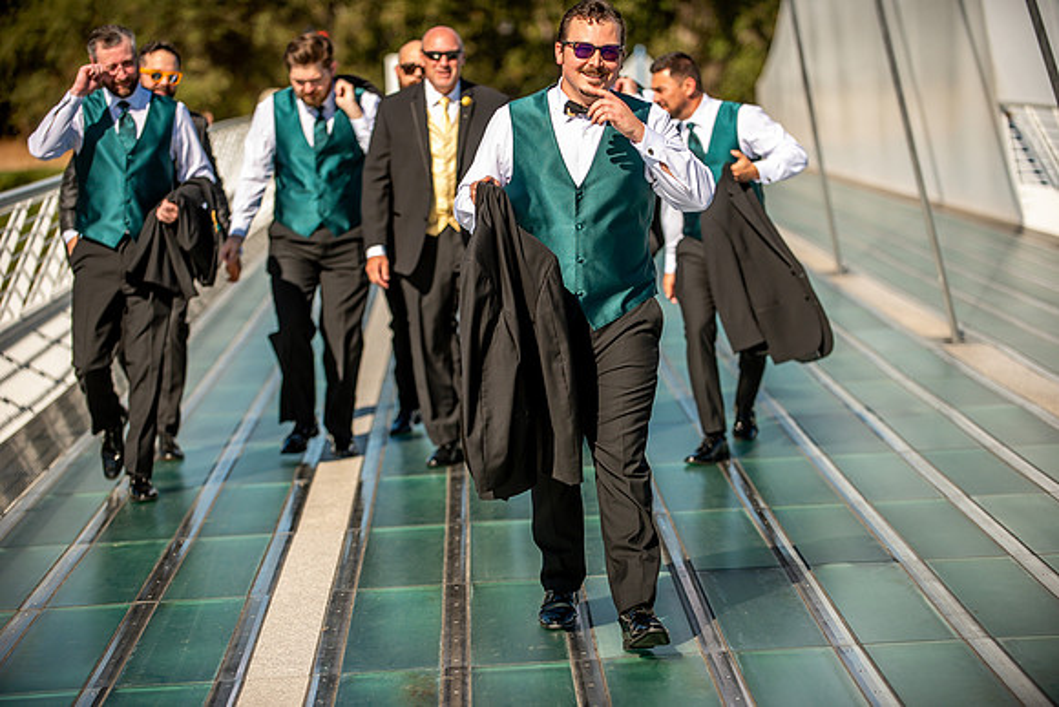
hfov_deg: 17.1
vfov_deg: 11.4
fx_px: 3531
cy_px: 354
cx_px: 530
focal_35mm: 120
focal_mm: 120
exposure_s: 1/4000
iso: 200
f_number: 2.8
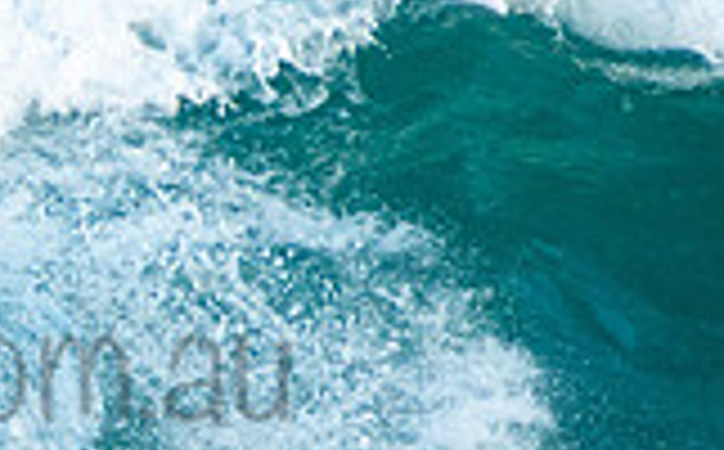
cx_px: -184
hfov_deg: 1.2
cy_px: 317
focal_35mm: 1767
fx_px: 34805
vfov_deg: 0.7
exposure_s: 1/800
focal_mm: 320
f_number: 5.6
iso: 800
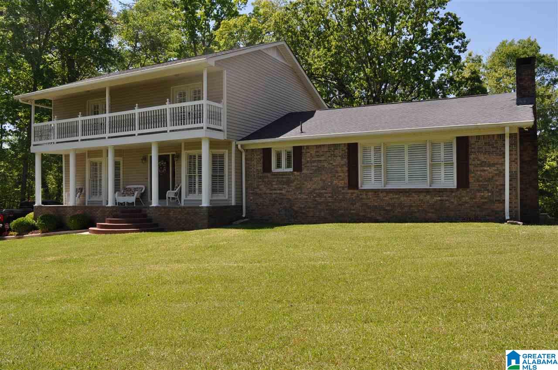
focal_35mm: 30
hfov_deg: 62.0
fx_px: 464
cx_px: 279
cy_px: 185
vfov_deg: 43.5
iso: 200
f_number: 9
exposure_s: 1/320
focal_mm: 20
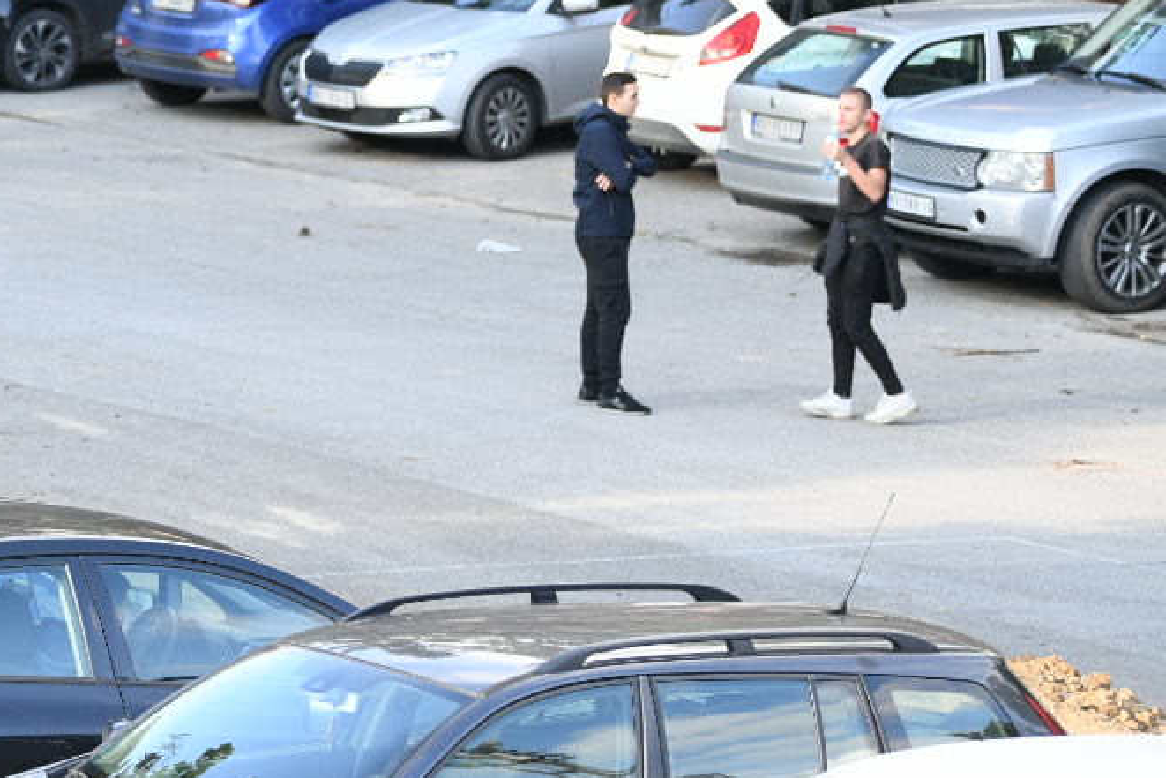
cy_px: 159
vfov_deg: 5.5
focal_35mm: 250
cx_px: -256
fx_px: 8098
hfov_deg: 8.1
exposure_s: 1/1600
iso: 1000
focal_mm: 102
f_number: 2.8
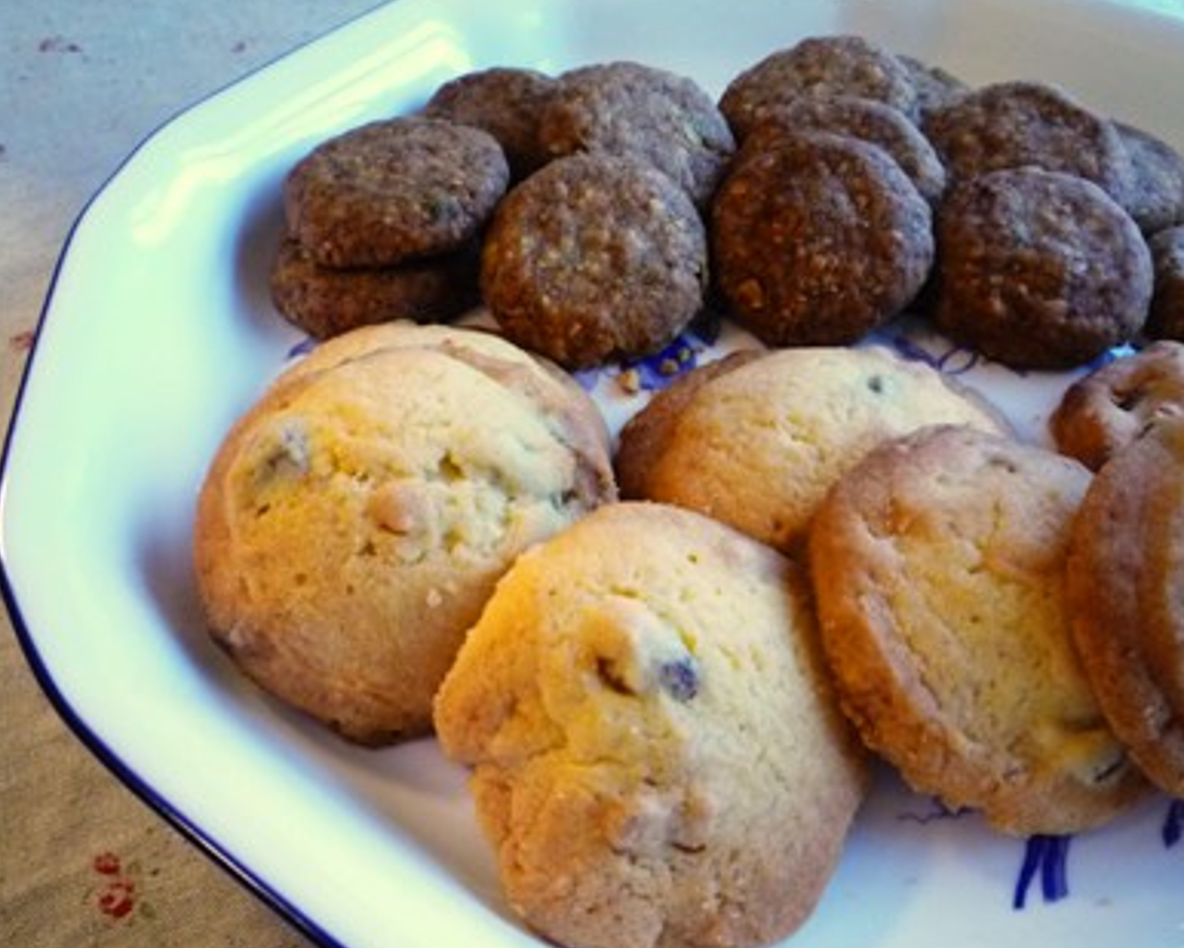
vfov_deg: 43.4
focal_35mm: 34
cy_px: 497
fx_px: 1192
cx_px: 672
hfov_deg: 52.7
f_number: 3.3
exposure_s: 1/15
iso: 400
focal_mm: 5.2
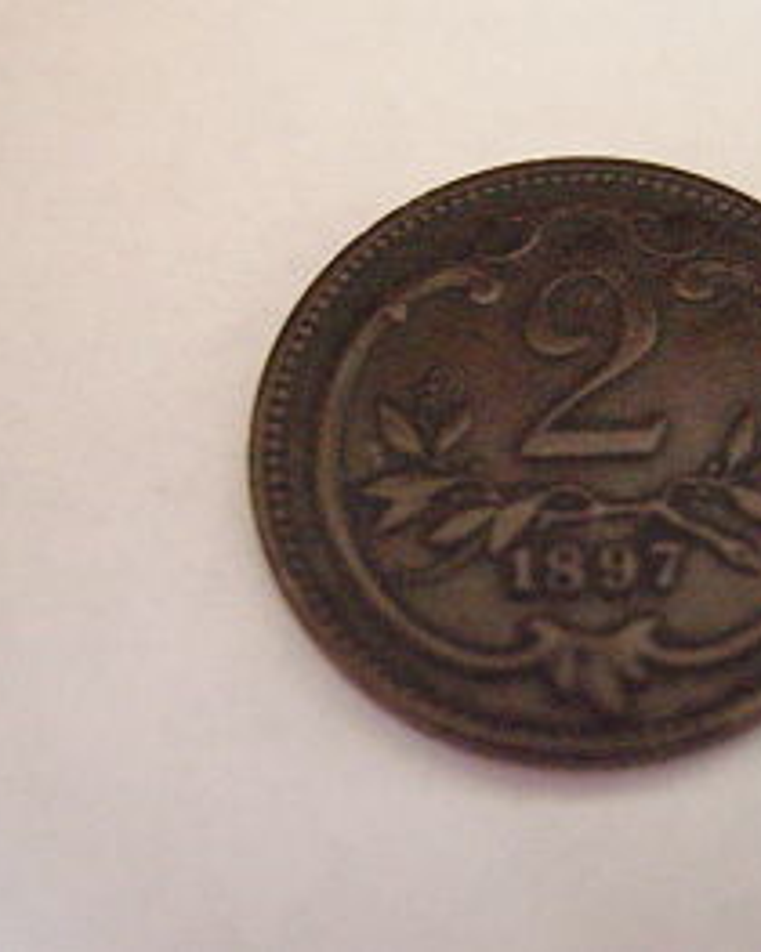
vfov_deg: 36.0
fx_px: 1466
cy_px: 416
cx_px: 609
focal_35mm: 52
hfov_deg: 28.5
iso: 1600
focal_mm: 7.5
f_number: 2.7
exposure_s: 1/65.3
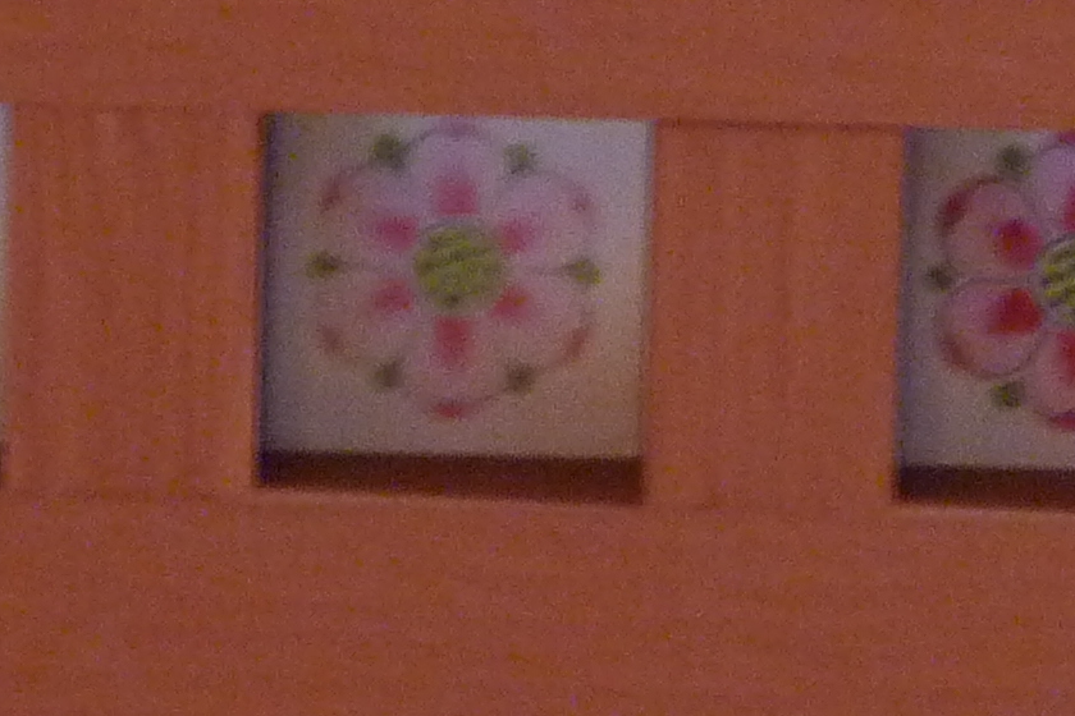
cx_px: 746
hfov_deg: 6.7
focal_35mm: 307
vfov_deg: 4.5
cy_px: 339
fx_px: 9167
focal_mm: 11
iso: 400
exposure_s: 1/8
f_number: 4.1
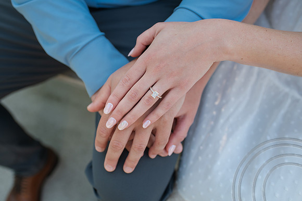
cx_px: 151
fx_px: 293
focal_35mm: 35
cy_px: 100
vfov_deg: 37.8
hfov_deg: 54.5
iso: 280
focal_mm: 35
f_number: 3.2
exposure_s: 1/500
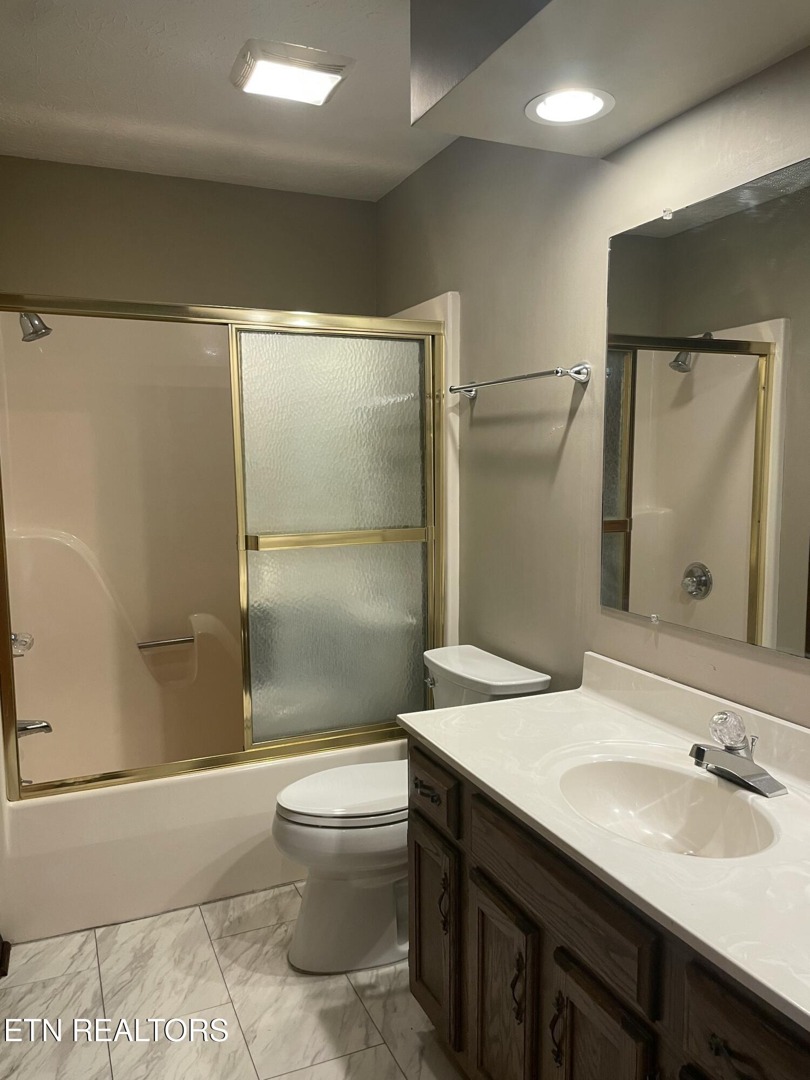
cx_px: 405
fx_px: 811
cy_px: 540
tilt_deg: -4.1
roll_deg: +0.7
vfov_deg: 67.3
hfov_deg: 53.1
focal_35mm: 26
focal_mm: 4.2
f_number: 1.6
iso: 100
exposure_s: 1/60
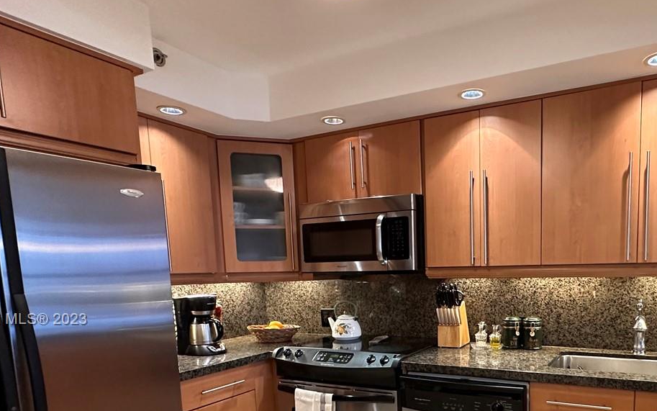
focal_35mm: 26
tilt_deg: -7.1
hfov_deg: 68.6
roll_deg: +1.8
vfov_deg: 45.5
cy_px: 320
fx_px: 466
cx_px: 432
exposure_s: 1/60
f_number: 2.2
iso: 400
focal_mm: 2.22
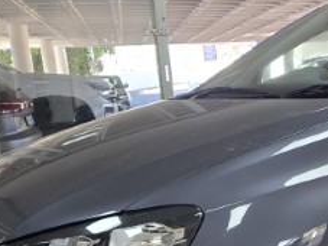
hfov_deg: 22.4
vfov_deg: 17.8
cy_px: 243
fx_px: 767
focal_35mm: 81
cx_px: 384
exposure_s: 1/100
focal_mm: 6.3
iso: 100
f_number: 1.7
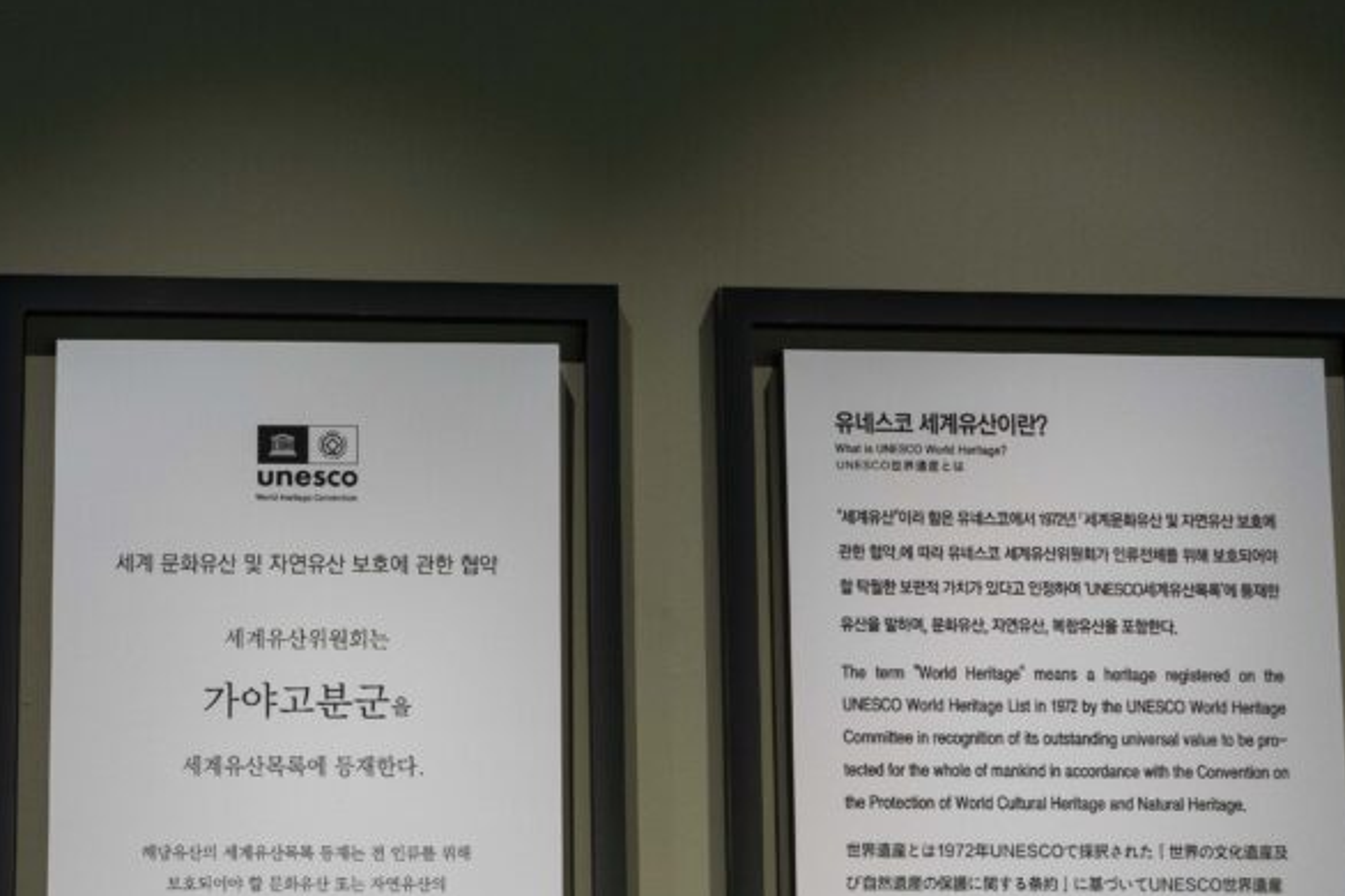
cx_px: 313
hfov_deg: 39.1
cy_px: 700
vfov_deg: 27.1
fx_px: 1831
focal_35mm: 49
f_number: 4
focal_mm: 28
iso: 2500
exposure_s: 1/160
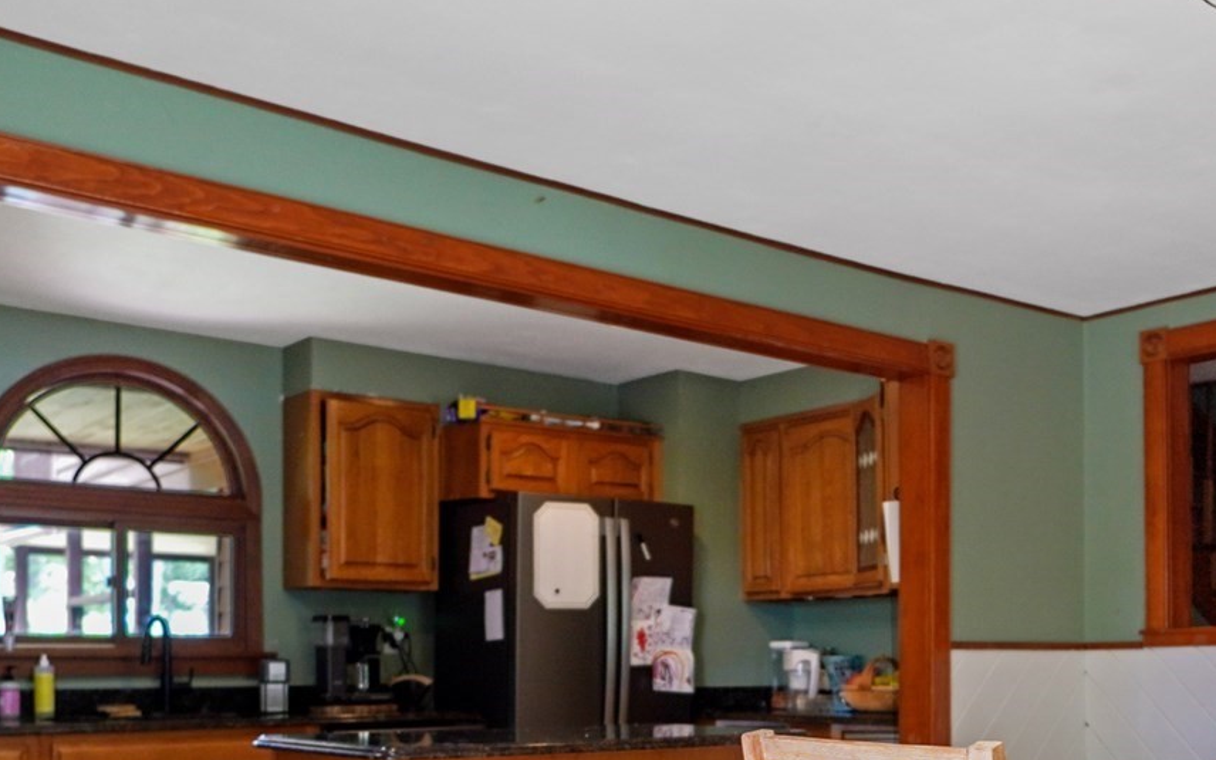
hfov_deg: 48.1
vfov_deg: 28.0
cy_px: 904
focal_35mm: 40
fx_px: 1333
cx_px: 824
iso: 160
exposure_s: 1/80
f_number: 1.8
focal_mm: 11
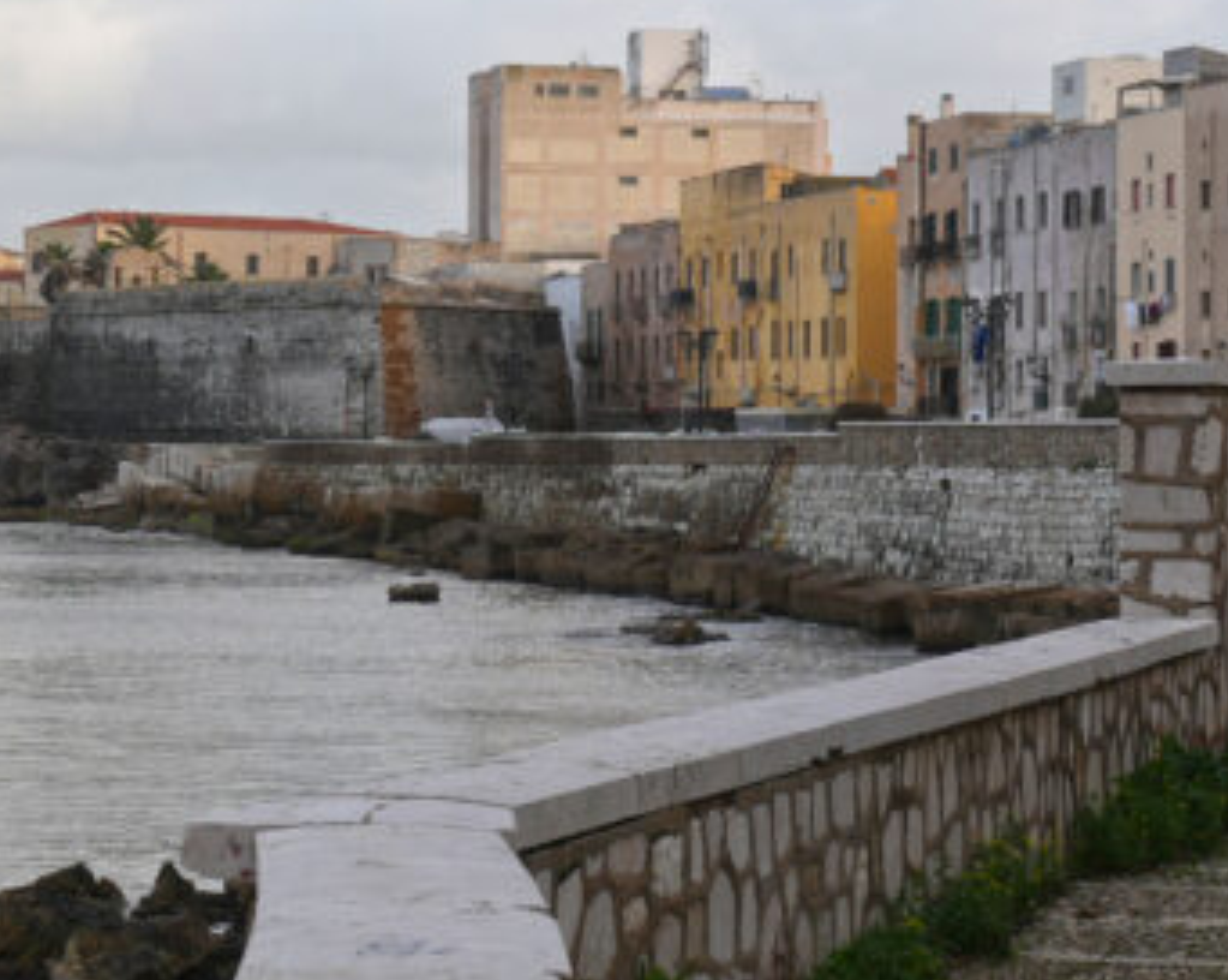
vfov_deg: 12.1
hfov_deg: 15.2
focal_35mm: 127
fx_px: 4610
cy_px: 312
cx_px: 443
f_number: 8
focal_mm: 30
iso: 100
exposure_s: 1/125
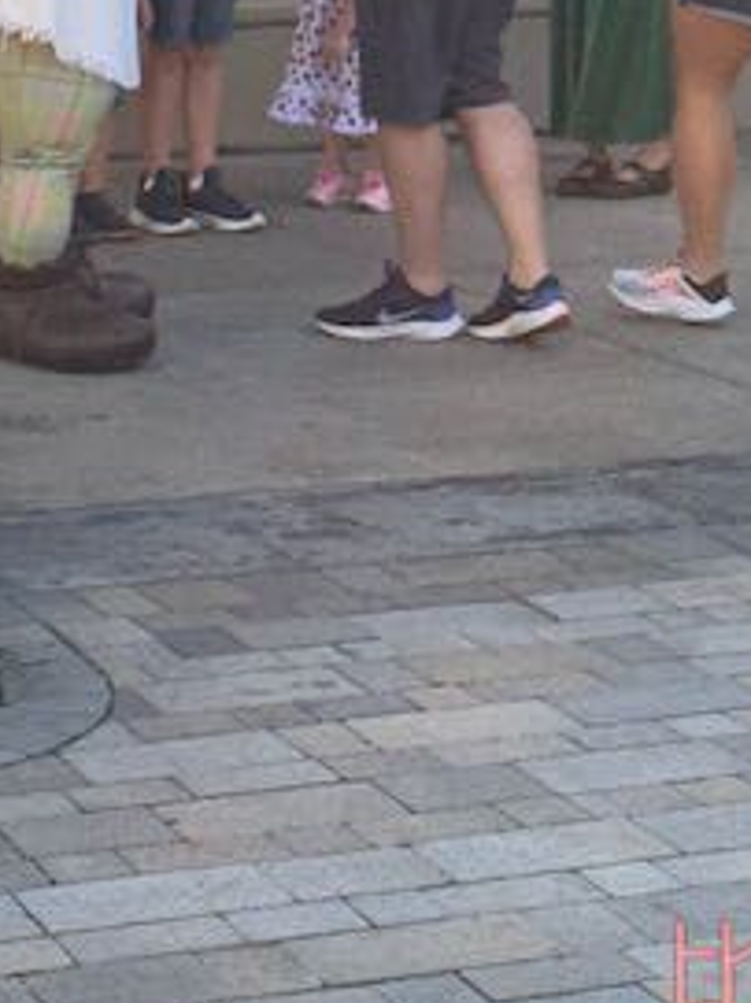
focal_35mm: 130
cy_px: -248
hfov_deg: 11.4
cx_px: 333
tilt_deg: -6.2
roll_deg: -1.0
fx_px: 3763
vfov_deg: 14.6
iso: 64
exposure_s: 1/524
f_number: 1.78
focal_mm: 6.86
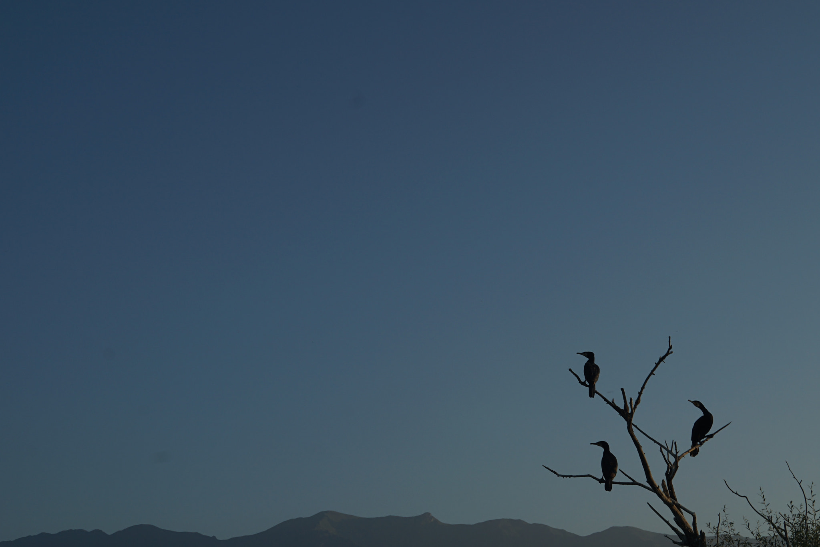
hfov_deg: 36.9
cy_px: 274
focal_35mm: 54
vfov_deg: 25.1
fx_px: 1230
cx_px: 410
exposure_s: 1/160
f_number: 9
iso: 100
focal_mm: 36
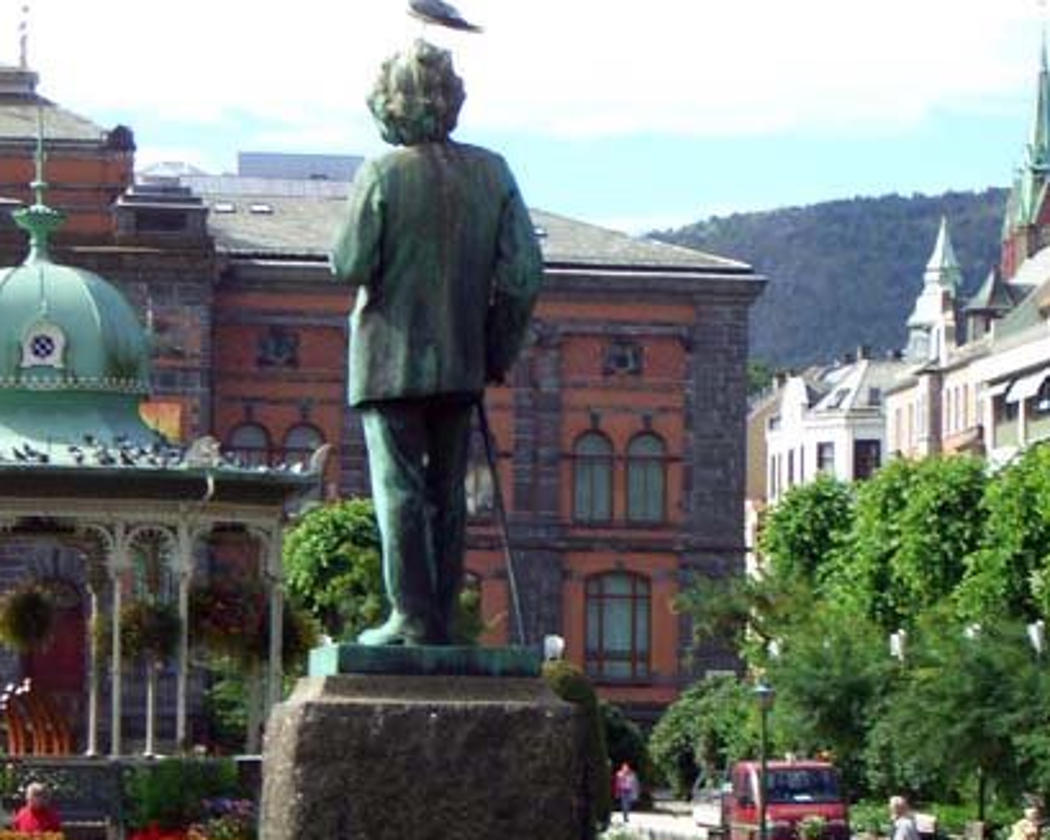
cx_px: 525
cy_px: 601
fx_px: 4287
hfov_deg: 14.0
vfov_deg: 11.2
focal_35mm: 138
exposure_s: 1/80
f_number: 7.7
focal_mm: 17.4
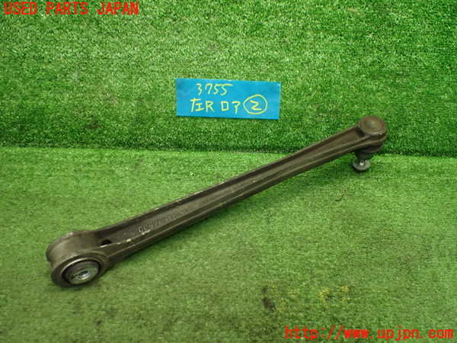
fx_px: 396
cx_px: 228
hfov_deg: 60.0
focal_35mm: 30
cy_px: 172
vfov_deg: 46.8
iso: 800
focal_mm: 5.4
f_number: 2.3
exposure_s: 1/100
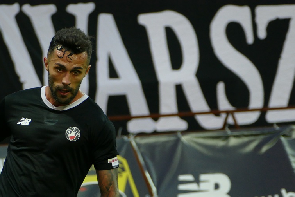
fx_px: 4768
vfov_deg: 2.4
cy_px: 149
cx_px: 134
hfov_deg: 3.5
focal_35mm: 582
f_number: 4
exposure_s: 1/500
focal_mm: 139.18
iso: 800
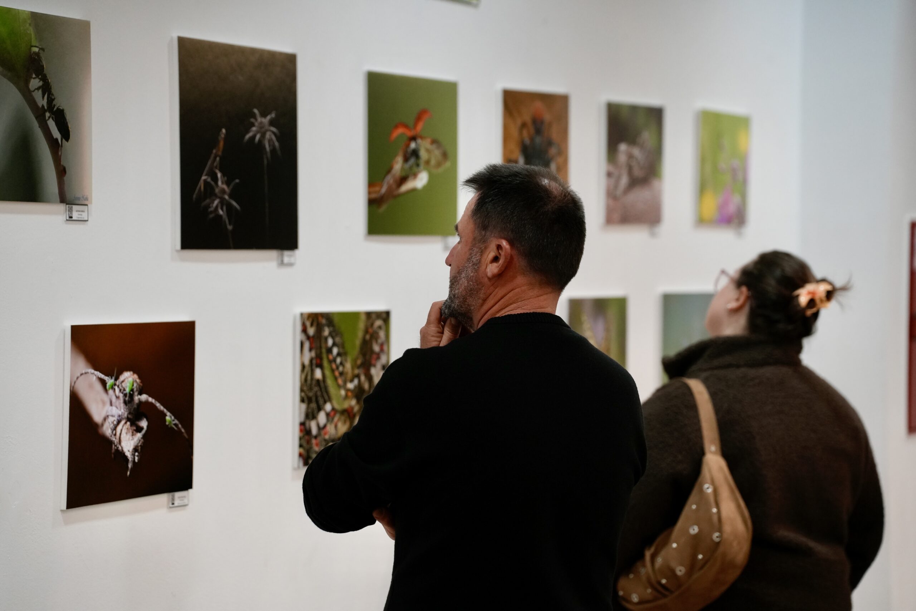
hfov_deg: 15.9
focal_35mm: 129
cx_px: 458
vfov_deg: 10.6
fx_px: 3282
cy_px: 306
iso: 3200
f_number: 4
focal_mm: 129
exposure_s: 1/400
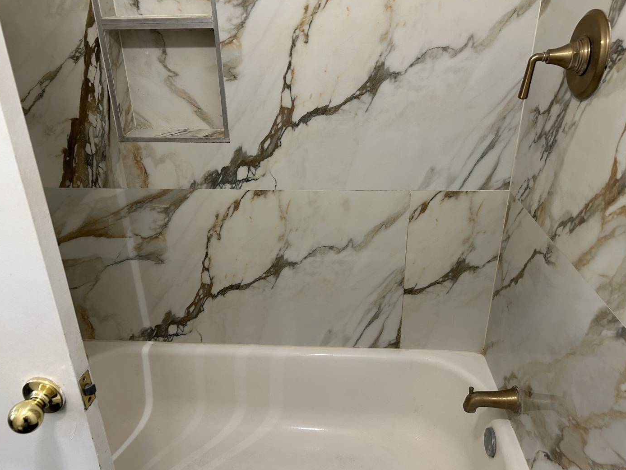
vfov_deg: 51.3
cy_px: 239
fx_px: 488
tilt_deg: -25.6
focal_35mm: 27
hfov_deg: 65.3
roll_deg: +2.7
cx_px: 311
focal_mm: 5.7
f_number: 1.5
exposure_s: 1/60
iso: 125
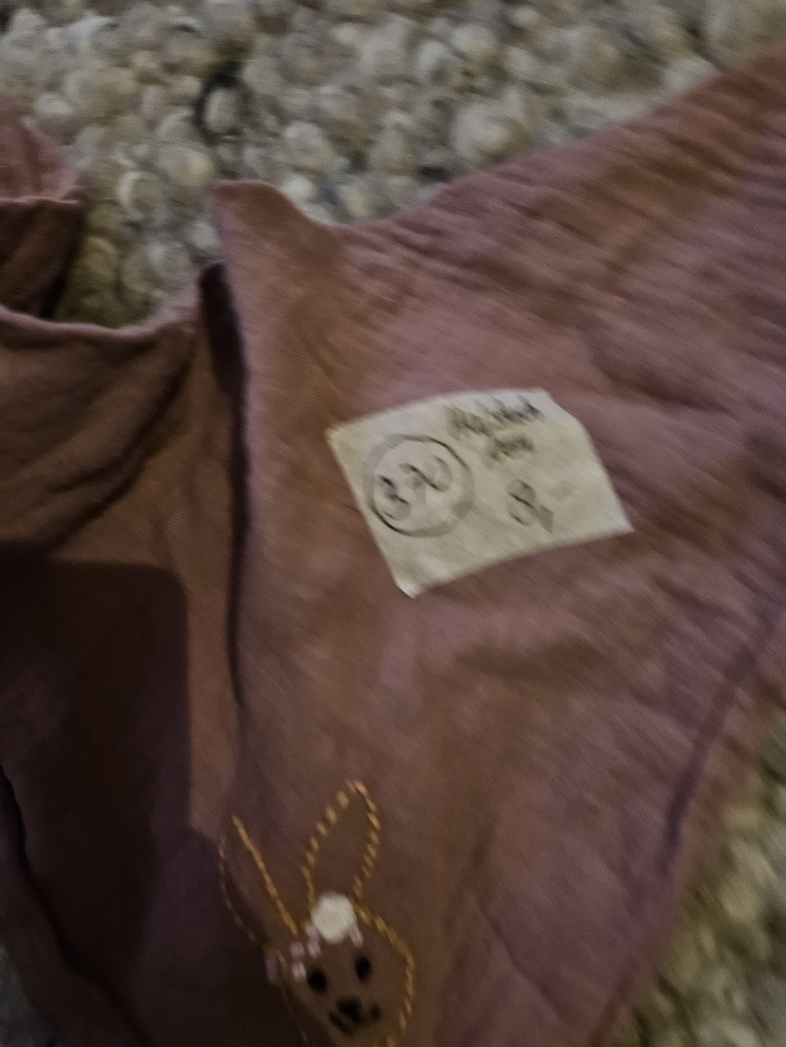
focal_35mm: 23
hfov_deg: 58.9
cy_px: 524
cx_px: 393
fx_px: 696
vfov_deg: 73.9
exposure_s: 1/25
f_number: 1.8
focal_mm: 5.4
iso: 800
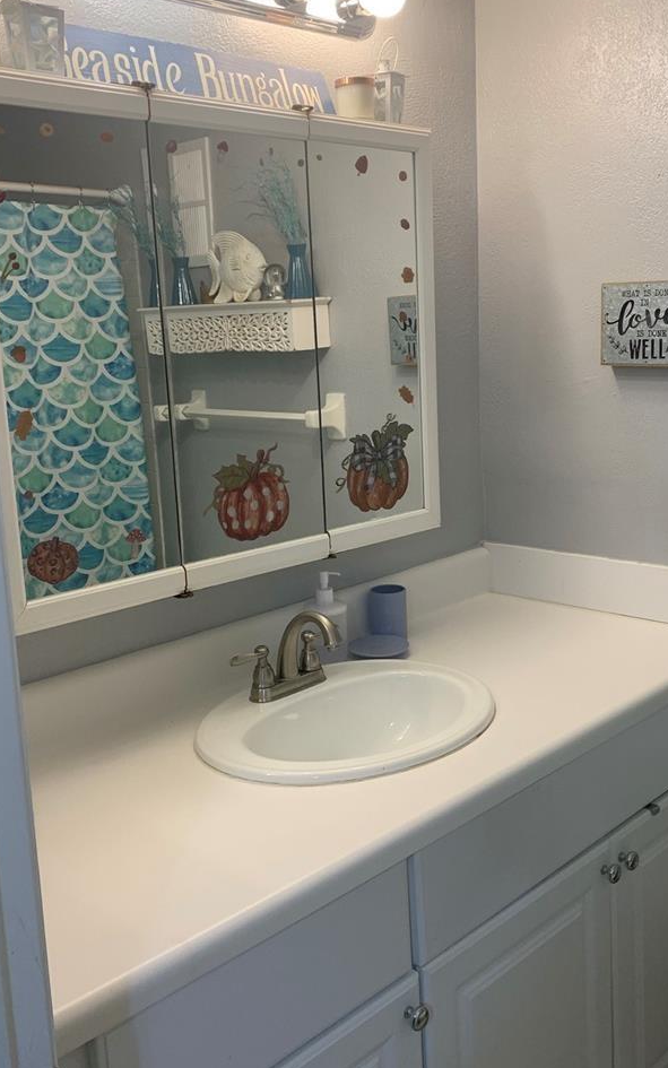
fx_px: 1019
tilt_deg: -9.4
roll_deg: +2.3
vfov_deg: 55.3
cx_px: 394
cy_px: 522
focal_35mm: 35
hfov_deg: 36.2
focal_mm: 4.25
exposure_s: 1/60
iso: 64
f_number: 1.8
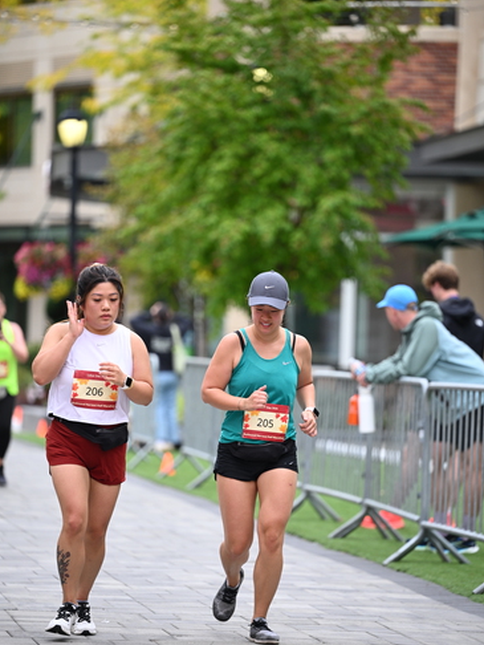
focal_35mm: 185
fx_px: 3446
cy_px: 342
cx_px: 242
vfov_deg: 10.7
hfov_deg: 8.0
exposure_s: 1/1600
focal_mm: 170
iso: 640
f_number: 2.8
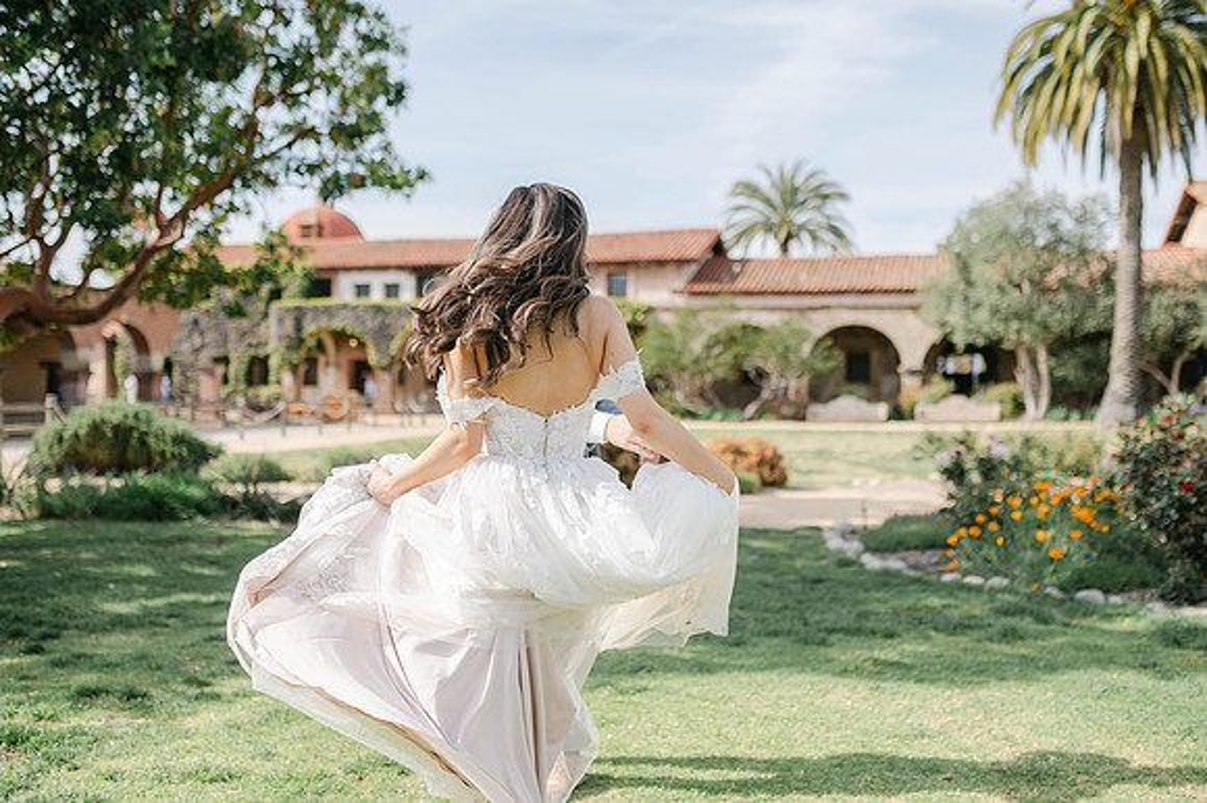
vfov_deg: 35.0
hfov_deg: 50.8
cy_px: 368
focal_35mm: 38
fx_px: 1271
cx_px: 604
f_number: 2
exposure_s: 1/4000
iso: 100
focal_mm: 35
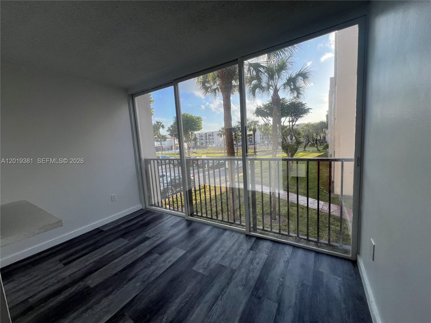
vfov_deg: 89.9
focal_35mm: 13
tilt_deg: -7.0
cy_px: 162
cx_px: 216
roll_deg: +4.1
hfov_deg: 106.2
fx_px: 162
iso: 32
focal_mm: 1.57
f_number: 1.8
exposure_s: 1/129
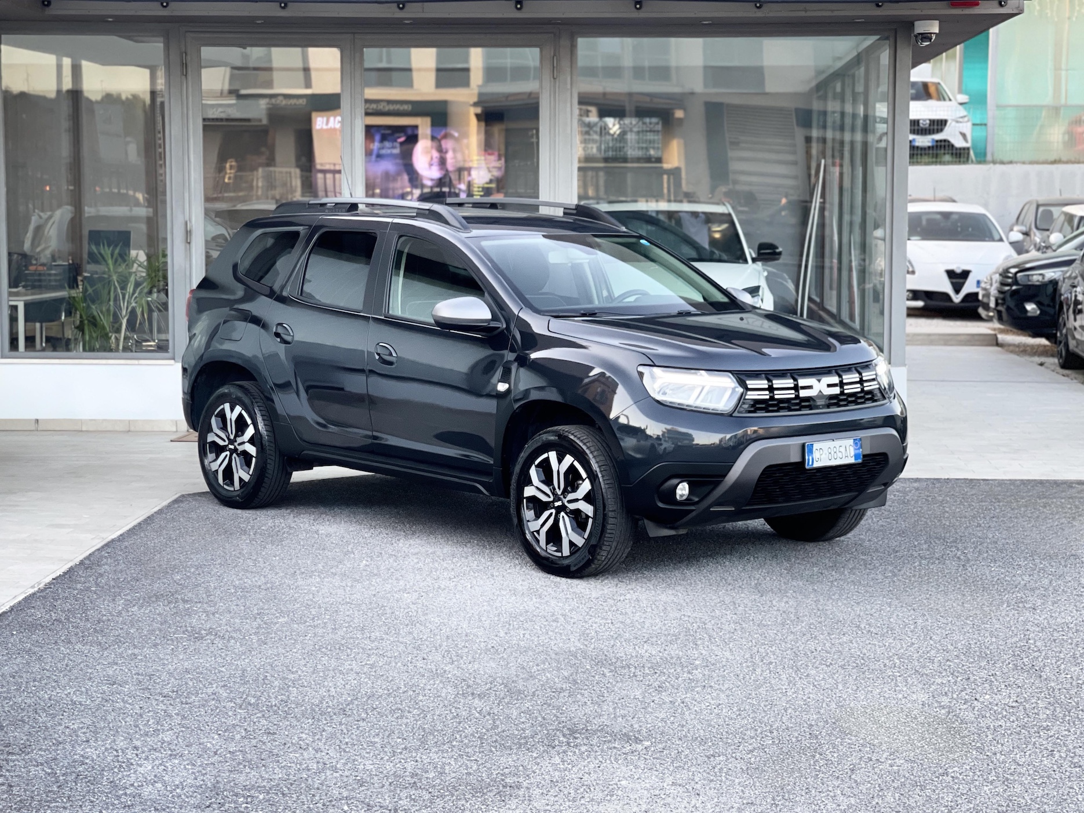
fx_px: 2004
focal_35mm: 64
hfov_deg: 30.3
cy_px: 406
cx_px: 542
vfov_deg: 22.9
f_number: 2.2
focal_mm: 7.5
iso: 125
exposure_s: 1/121
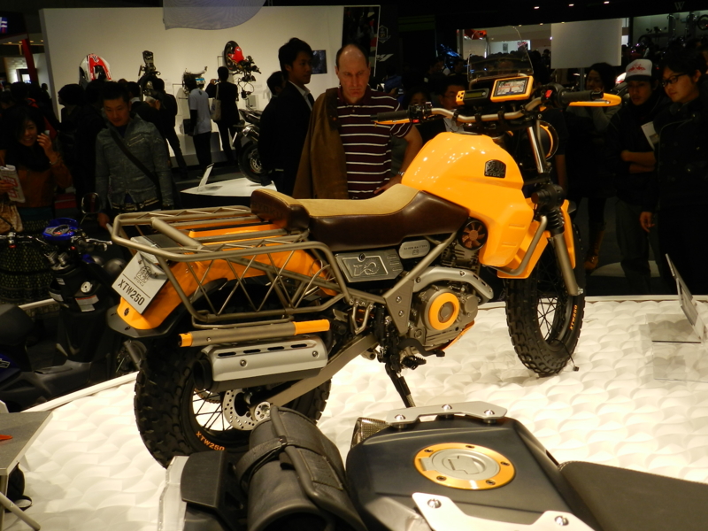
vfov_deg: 37.7
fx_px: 777
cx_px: 354
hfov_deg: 49.0
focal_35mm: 38
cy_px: 266
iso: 160
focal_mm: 6.7
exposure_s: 1/100
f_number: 4
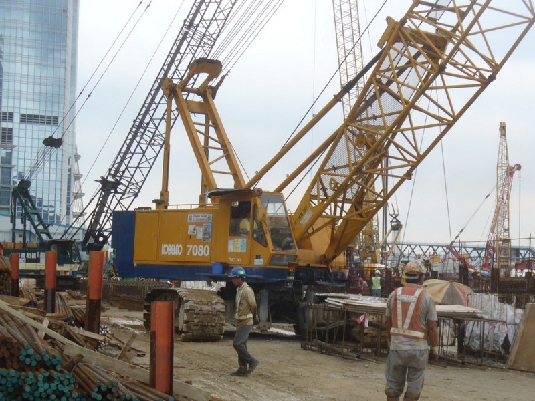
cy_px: 200
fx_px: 1360
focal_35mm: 88
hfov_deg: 22.3
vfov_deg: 16.8
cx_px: 268
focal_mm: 14.5
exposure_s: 1/160
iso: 64
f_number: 3.4
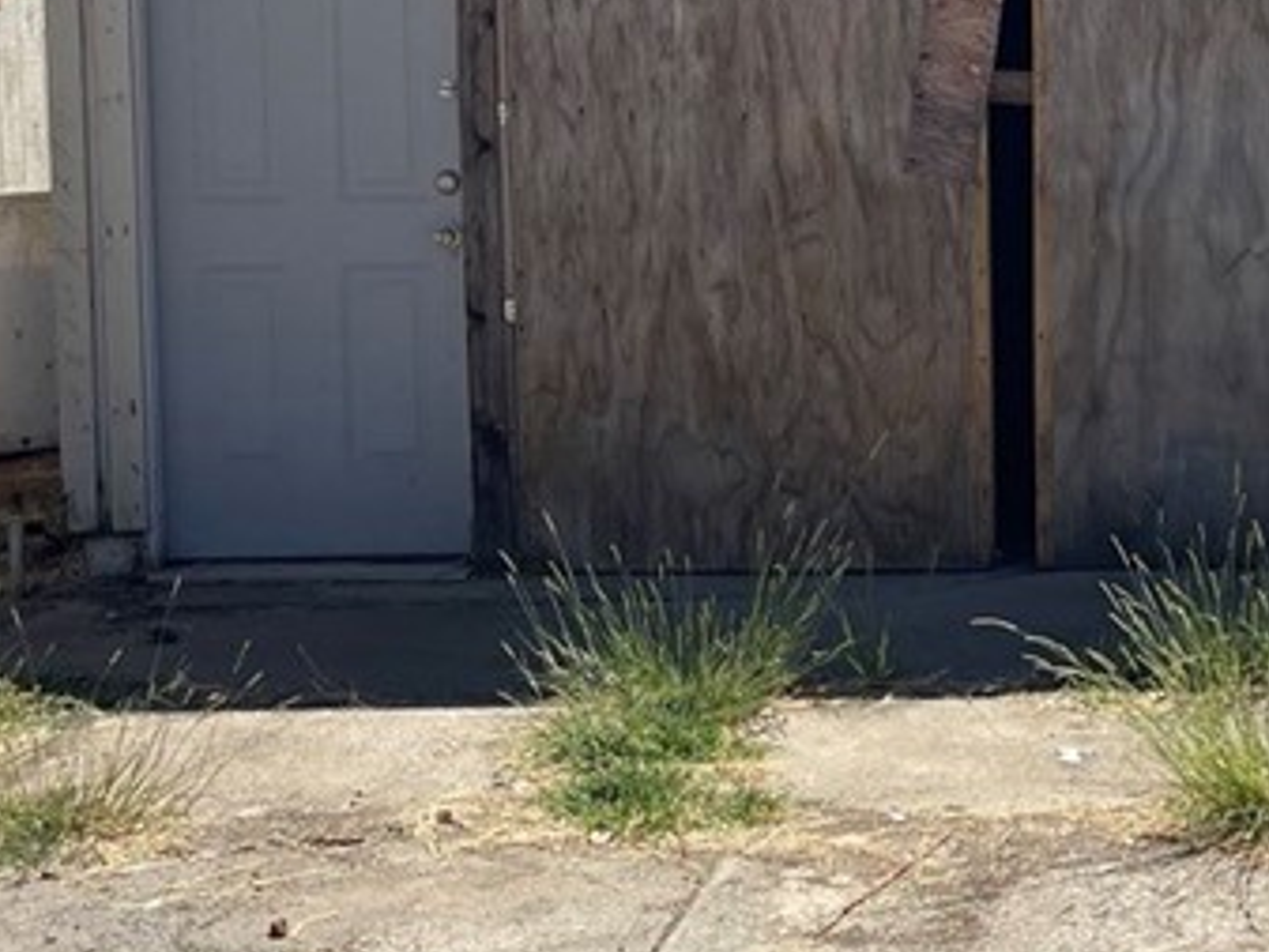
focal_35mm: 76
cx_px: 1427
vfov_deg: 19.2
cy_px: 158
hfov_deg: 23.9
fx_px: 2787
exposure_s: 1/3788
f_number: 1.6
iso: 32
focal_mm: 5.1
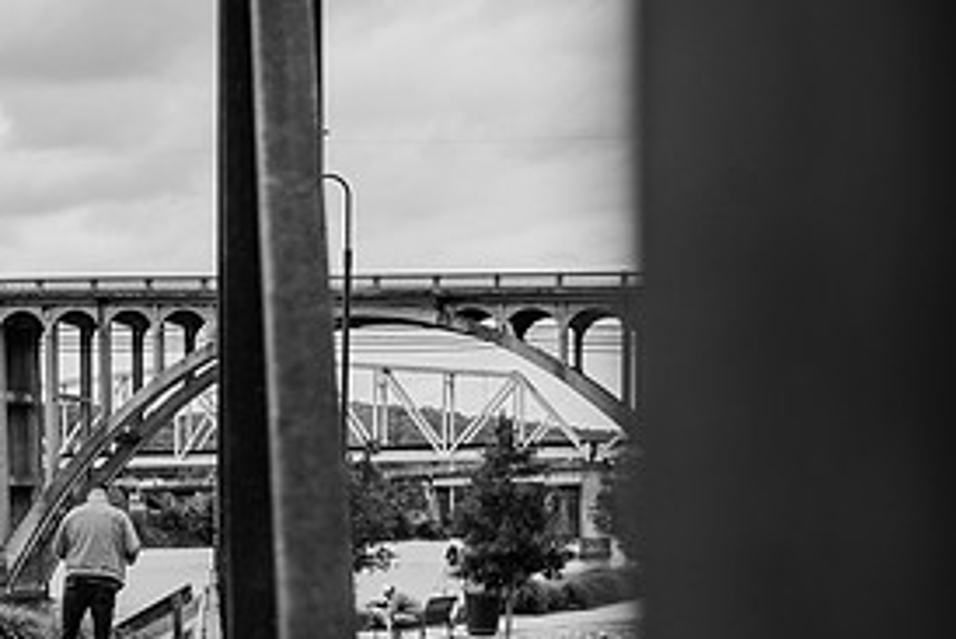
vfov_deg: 14.5
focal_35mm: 93
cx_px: -17
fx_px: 2471
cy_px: 620
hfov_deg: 21.1
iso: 320
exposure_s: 1/800
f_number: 4
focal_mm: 44
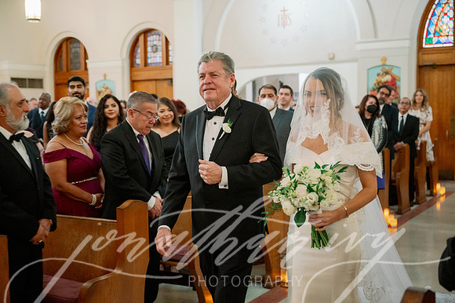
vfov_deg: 27.0
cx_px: 228
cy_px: 152
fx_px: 632
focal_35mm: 50
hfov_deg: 39.6
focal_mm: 50
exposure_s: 1/200
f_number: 2.8
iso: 4000
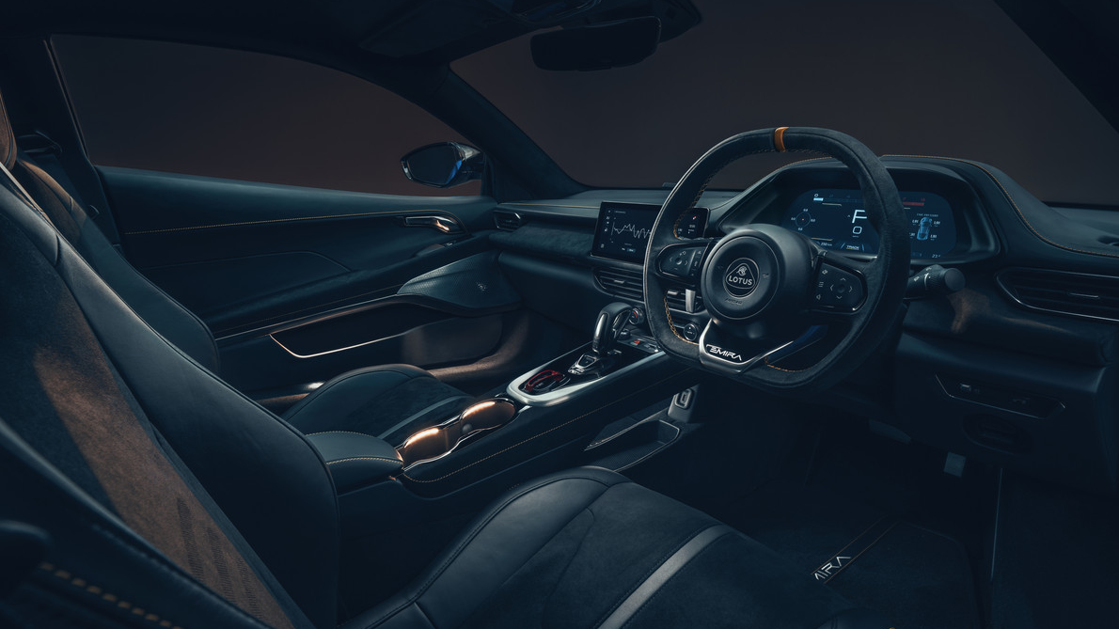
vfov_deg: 58.0
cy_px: 265
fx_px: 564
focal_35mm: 19
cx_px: 556
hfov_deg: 89.6
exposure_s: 1/10
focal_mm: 18
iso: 1600
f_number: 10
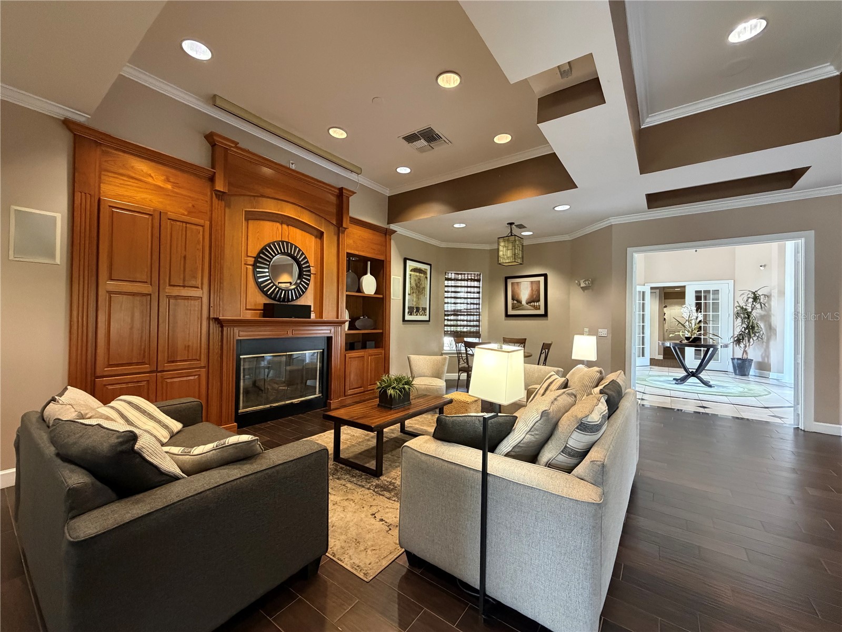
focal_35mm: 14
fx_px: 341
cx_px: 421
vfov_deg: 85.7
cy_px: 316
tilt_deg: +0.3
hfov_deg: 102.1
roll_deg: -0.6
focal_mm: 2.22
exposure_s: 1/60
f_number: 2.2
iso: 640
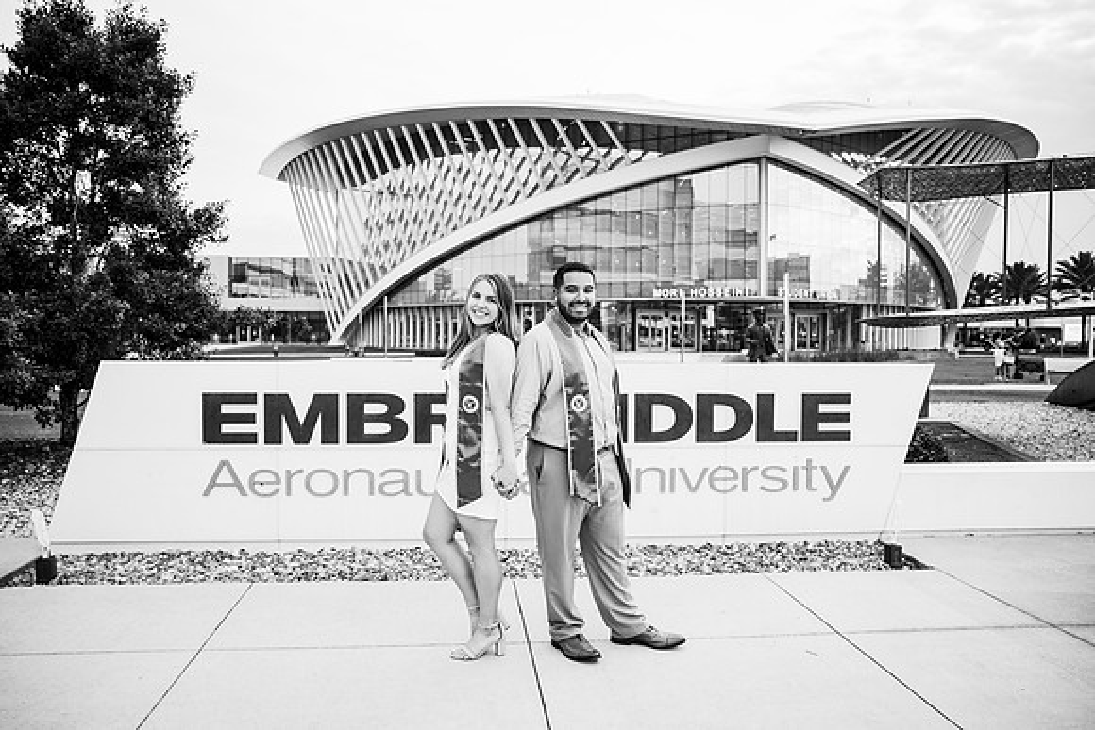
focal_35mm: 30
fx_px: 913
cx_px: 548
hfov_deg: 61.9
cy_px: 365
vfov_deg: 43.6
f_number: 2.8
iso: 80
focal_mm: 30
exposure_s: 1/200
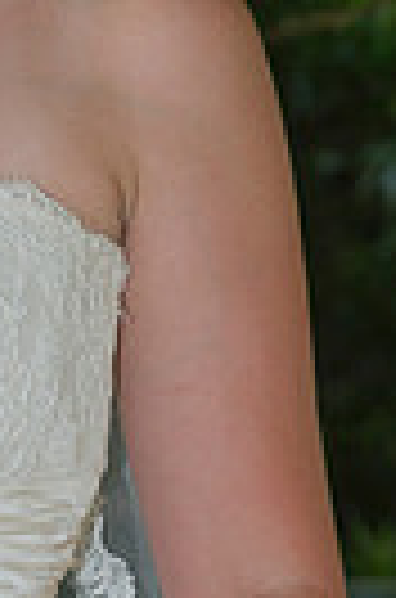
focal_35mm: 474
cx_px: -160
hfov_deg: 2.9
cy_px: 148
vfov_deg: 4.4
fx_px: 7861
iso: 400
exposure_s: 1/60
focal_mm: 140
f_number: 7.1
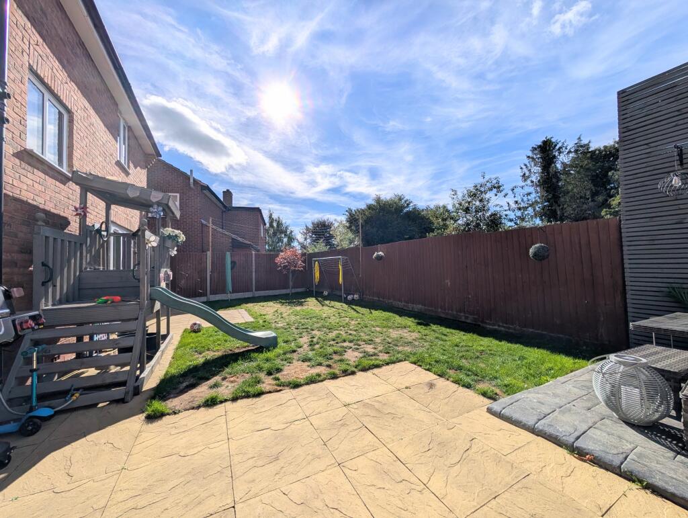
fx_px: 239
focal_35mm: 12
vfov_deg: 94.6
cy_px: 259
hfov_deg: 110.5
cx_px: 344
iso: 59
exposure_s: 1/9709
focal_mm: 2.02
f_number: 1.7
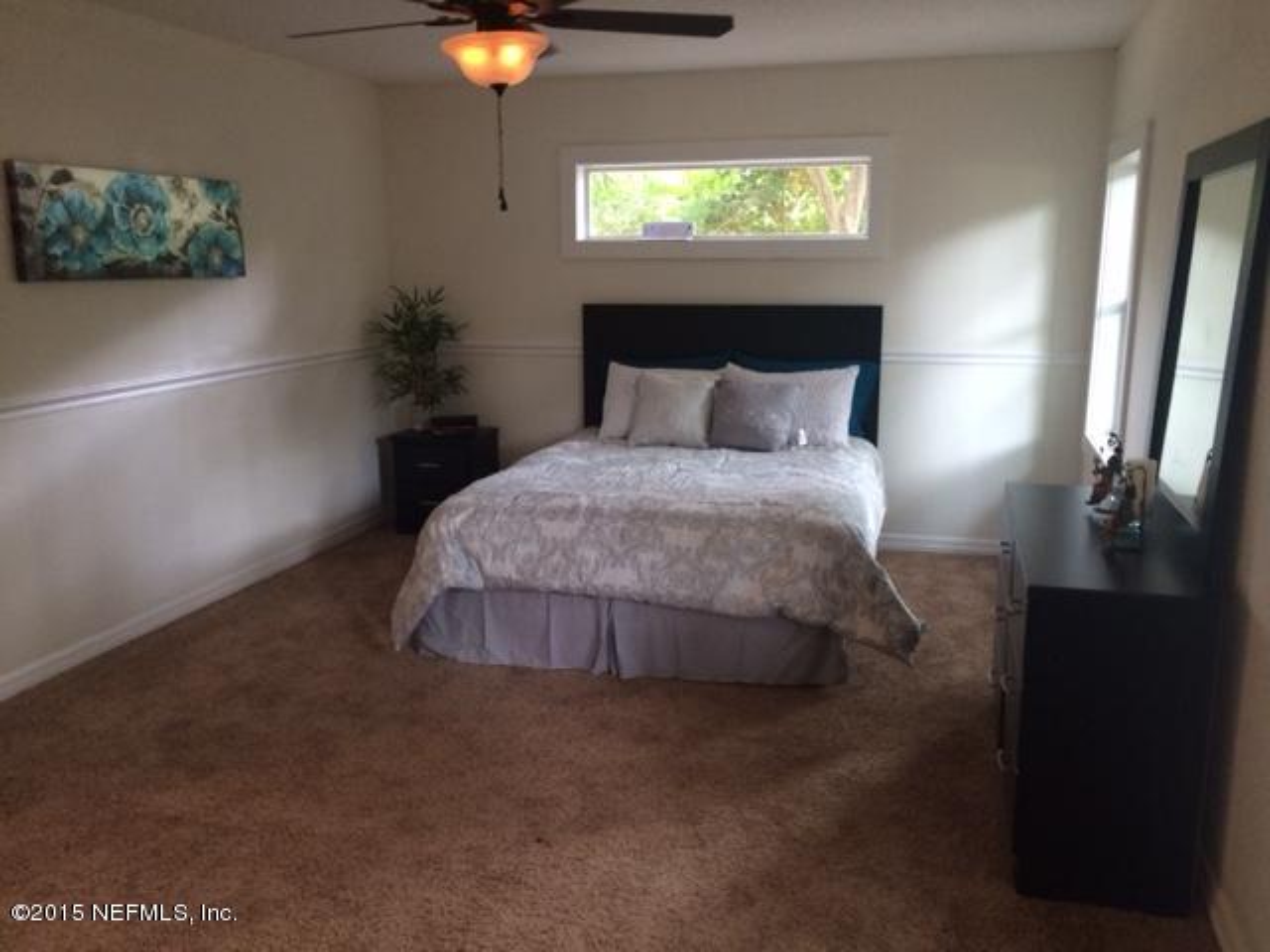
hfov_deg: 61.7
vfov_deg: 48.2
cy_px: 476
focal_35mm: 29
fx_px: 1064
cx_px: 635
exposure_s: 1/30
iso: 125
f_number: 2.2
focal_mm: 4.15
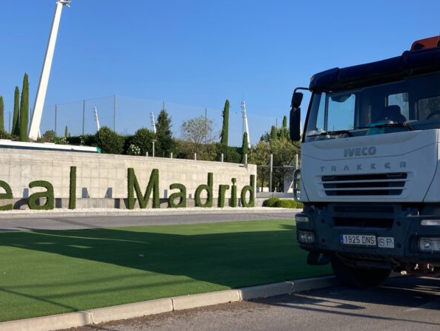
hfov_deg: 39.6
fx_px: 610
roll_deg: -1.5
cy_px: 193
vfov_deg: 30.2
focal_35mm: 48
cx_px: 243
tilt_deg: +1.7
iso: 20
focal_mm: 3.99
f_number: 1.8
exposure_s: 1/1567
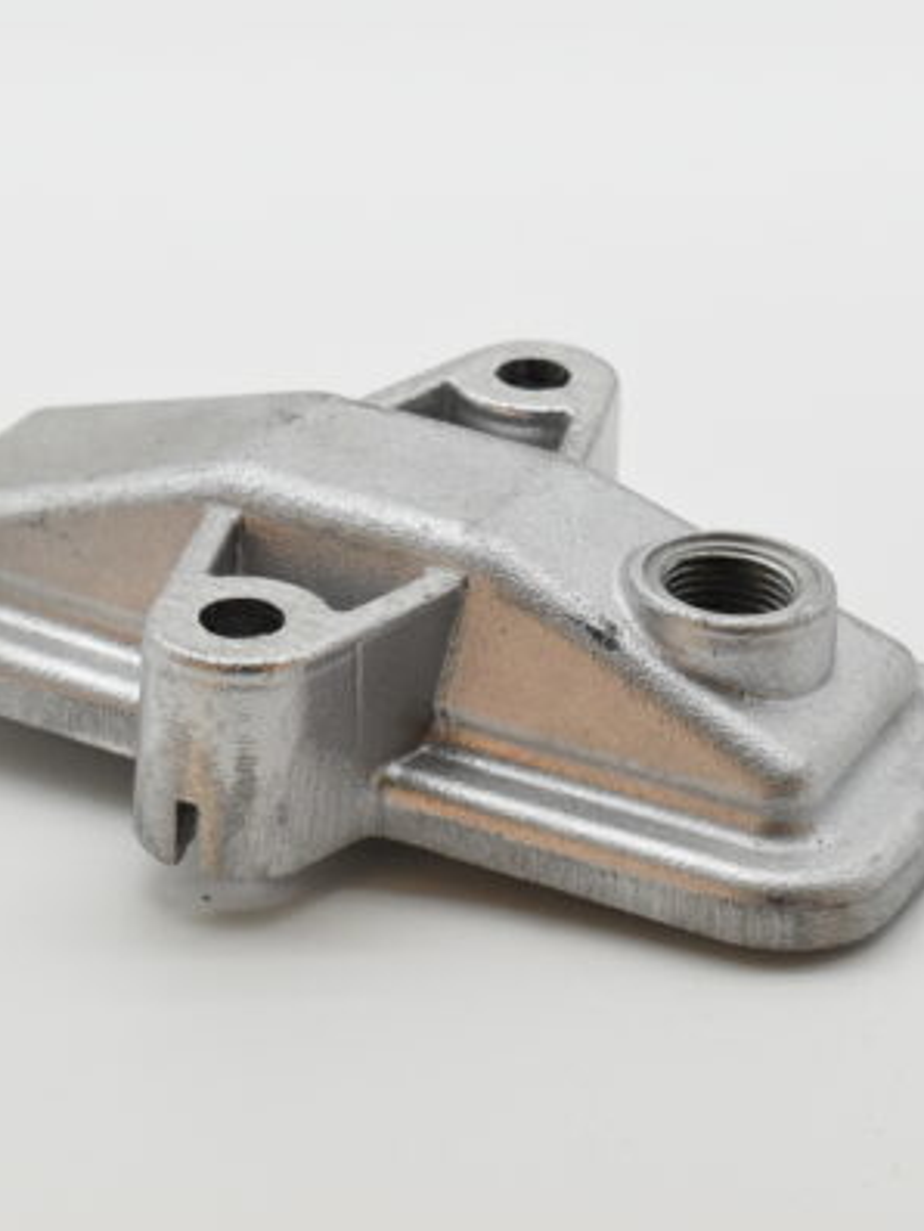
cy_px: 617
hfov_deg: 13.6
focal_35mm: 109
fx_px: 3877
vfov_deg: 18.0
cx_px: 428
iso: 1600
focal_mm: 50
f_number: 8
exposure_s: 1/1250
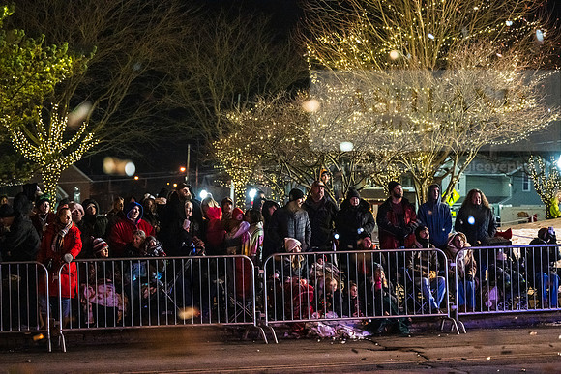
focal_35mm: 77
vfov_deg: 17.7
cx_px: 280
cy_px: 187
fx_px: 1200
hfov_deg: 26.3
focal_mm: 77
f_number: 2.8
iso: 8000
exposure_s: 1/320
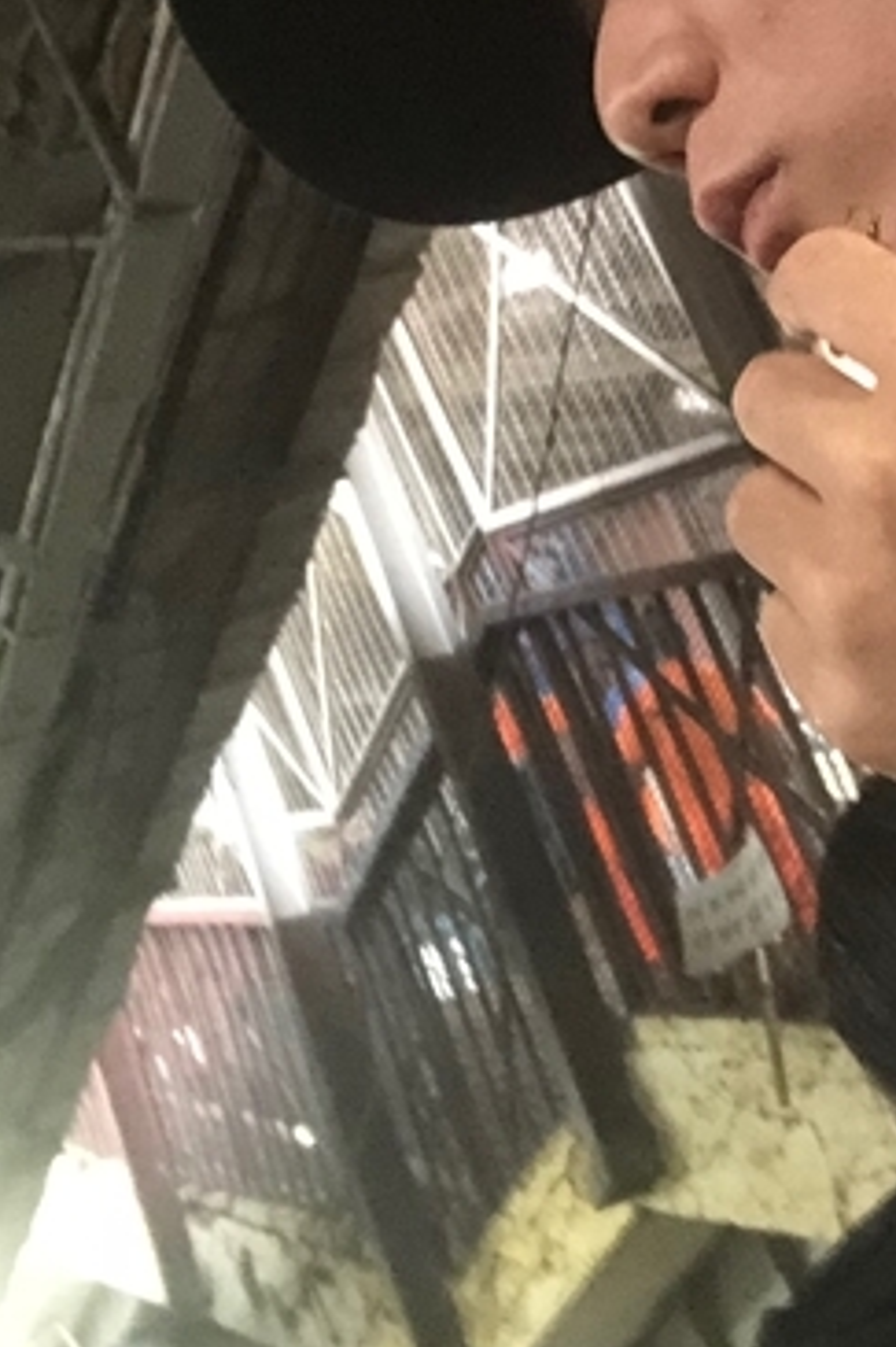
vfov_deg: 27.4
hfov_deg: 17.7
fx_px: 2728
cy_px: 367
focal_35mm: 73
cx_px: 1088
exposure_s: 1/25
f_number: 2.2
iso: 500
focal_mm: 2.87
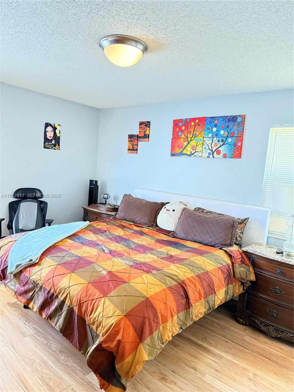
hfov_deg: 56.8
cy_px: 196
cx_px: 147
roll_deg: -5.3
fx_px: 272
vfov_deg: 71.6
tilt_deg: -6.0
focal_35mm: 24
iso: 800
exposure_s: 1/40
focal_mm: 6.76
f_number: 1.78
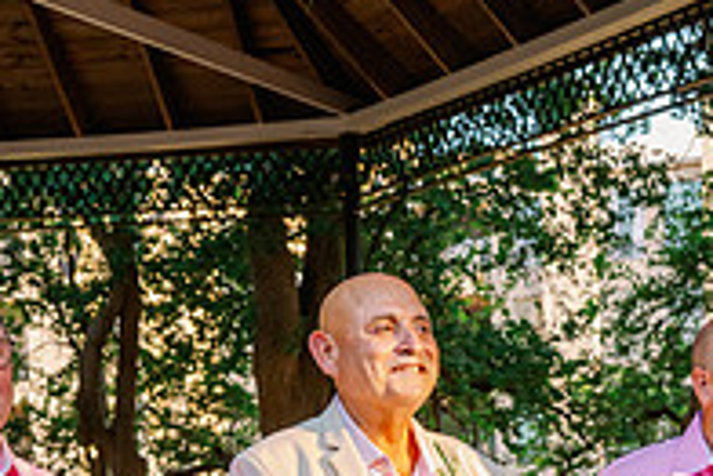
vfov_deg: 17.0
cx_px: 474
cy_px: 599
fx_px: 1506
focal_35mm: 76
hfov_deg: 26.5
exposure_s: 1/200
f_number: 3.5
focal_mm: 24
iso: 320
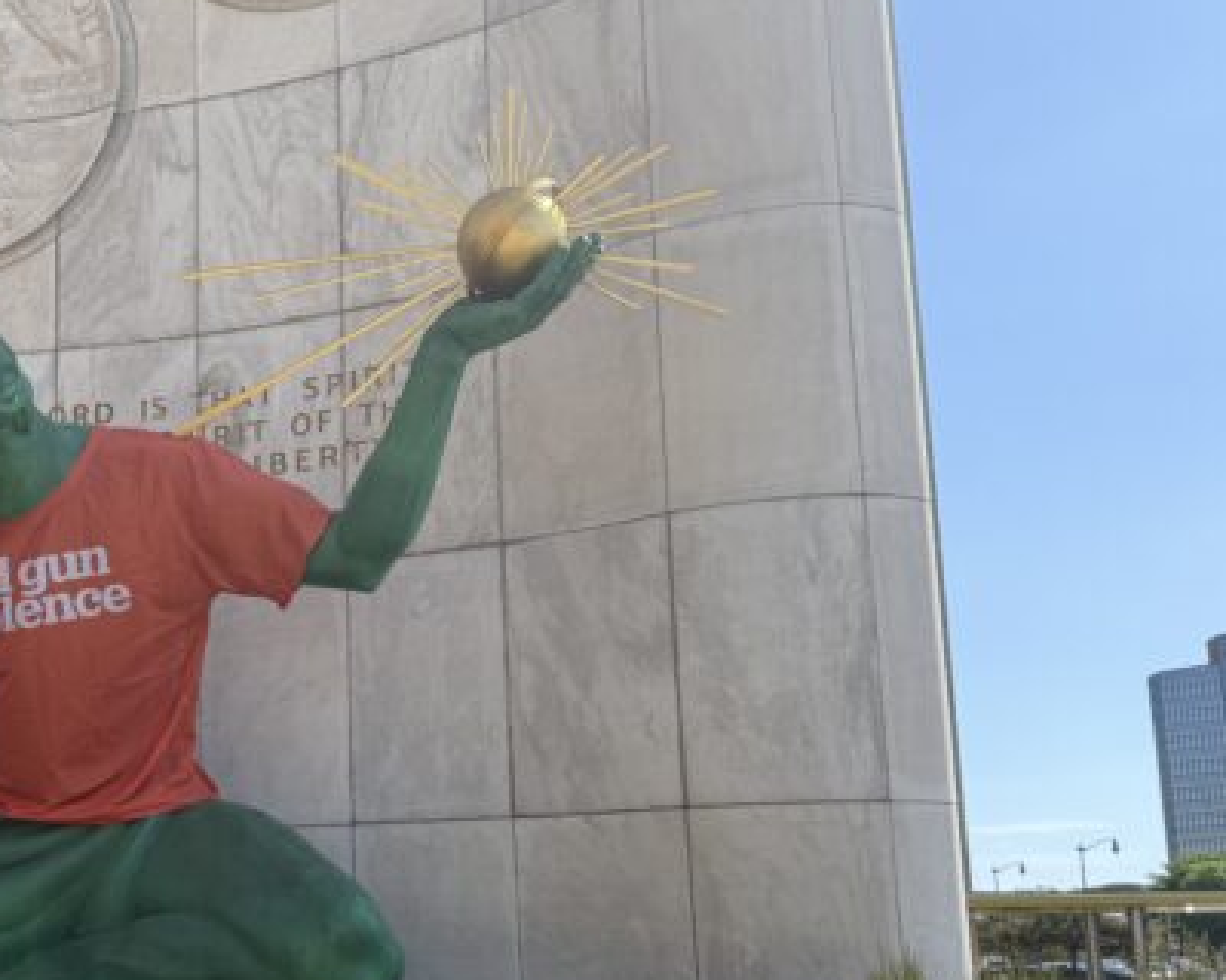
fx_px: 1633
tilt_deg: +9.3
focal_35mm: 45
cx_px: 159
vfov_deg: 33.1
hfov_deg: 38.7
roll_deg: +0.2
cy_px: 677
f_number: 1.78
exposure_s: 1/3759
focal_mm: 6.76
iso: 100
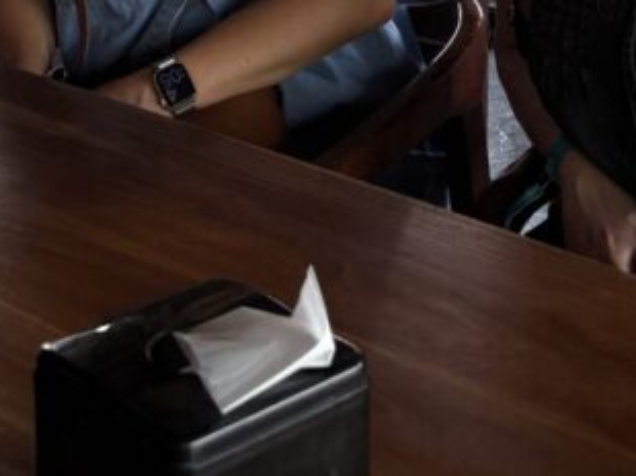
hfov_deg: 22.5
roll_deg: +1.0
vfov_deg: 14.4
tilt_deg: +0.9
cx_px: 154
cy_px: -460
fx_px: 1579
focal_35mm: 86
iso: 64
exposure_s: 1/136
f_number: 1.6
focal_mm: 5.96
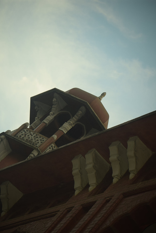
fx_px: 734
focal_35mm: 113
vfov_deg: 18.1
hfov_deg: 12.1
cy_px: 116
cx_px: 61
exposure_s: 1/125
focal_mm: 50
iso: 200
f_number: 5.6
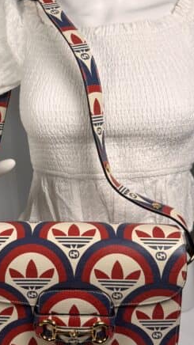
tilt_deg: -14.5
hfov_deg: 24.7
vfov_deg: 42.7
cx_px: 52
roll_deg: +0.9
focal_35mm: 48
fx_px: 439
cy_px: 136
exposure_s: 1/374
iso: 80
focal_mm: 6.76
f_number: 1.78
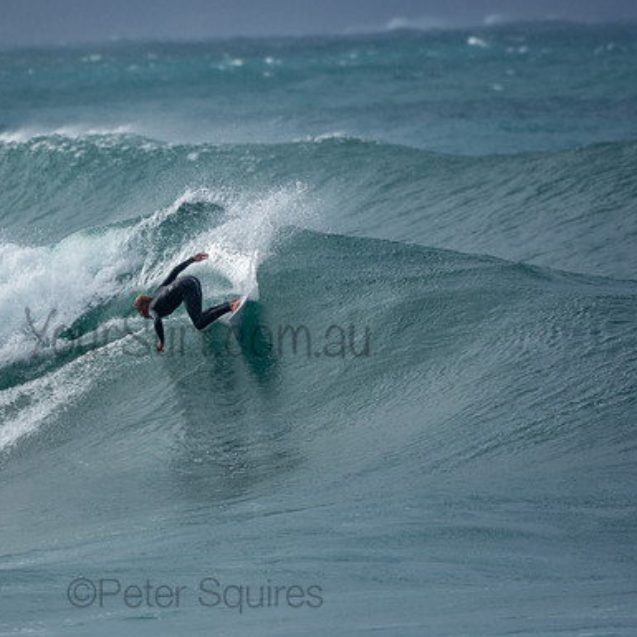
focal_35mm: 923
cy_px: 318
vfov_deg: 1.9
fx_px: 19216
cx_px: 195
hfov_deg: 1.9
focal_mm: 480
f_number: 5.6
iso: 160
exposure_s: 1/800
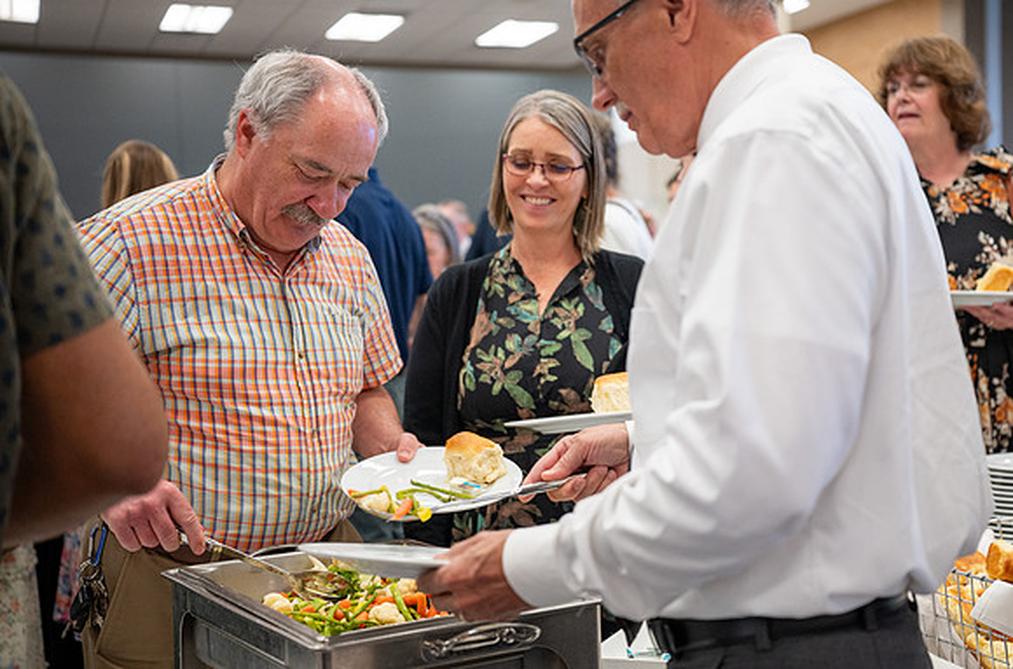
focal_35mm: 51
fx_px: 1436
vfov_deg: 26.2
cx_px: 615
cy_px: 348
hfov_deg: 38.7
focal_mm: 42
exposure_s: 1/200
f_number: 2.8
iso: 1000
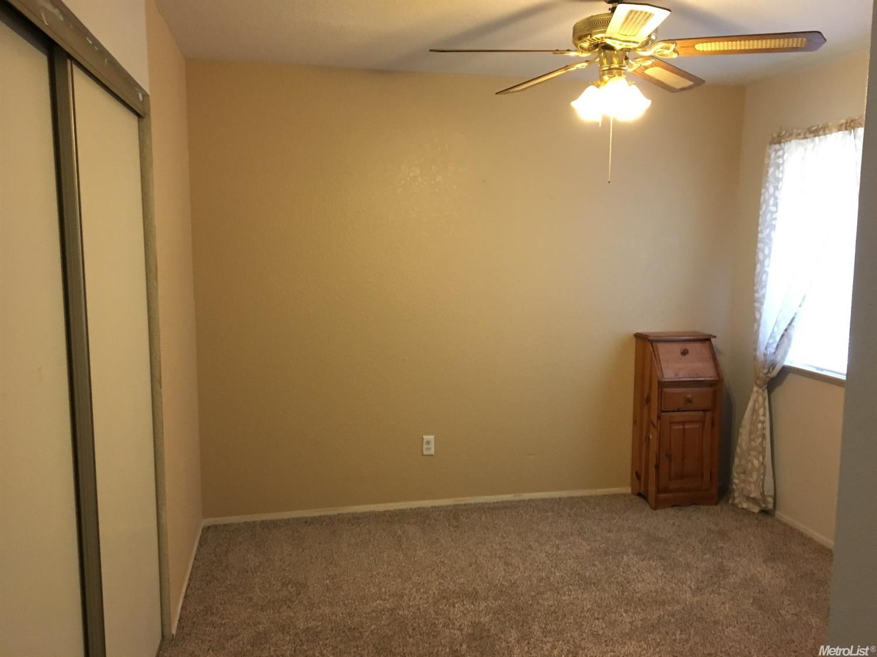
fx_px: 734
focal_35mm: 29
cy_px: 328
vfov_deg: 48.2
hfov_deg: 61.7
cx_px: 438
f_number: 2.2
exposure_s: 1/17
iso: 200
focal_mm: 4.15
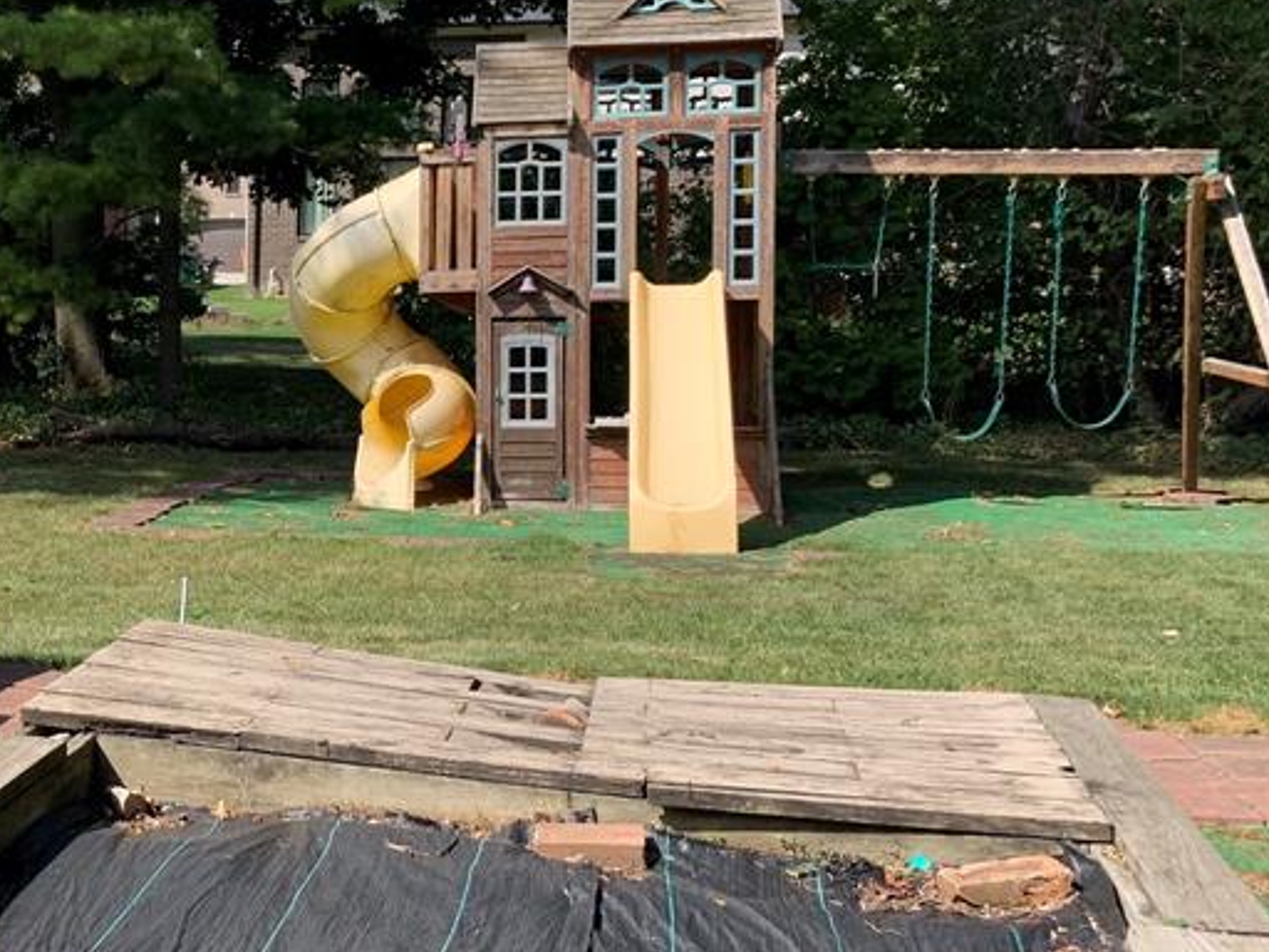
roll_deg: -0.7
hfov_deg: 34.5
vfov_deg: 28.0
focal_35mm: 52
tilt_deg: -5.4
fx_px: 1906
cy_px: 441
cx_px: 92
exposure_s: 1/1065
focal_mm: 4.25
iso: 25
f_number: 1.8
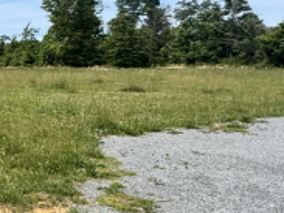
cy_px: 93
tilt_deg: -5.4
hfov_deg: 24.9
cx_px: -176
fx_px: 418
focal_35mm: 51
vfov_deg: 28.5
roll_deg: +0.2
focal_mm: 2.22
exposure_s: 1/2208
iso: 50
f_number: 2.2
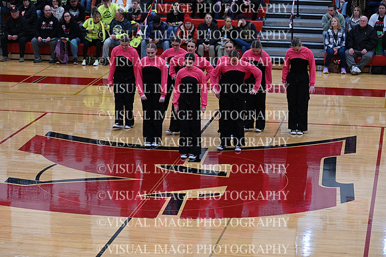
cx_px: 193
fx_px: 1233
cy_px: 128
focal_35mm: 115
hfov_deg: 17.8
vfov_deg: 11.9
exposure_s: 1/400
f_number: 4
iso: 4000
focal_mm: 115
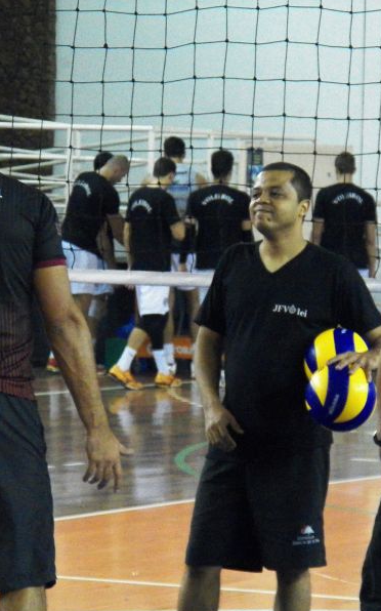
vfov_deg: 9.0
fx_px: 3858
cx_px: 211
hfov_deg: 5.7
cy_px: 307
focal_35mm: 232
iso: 2500
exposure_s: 1/200
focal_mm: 29.2
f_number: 4
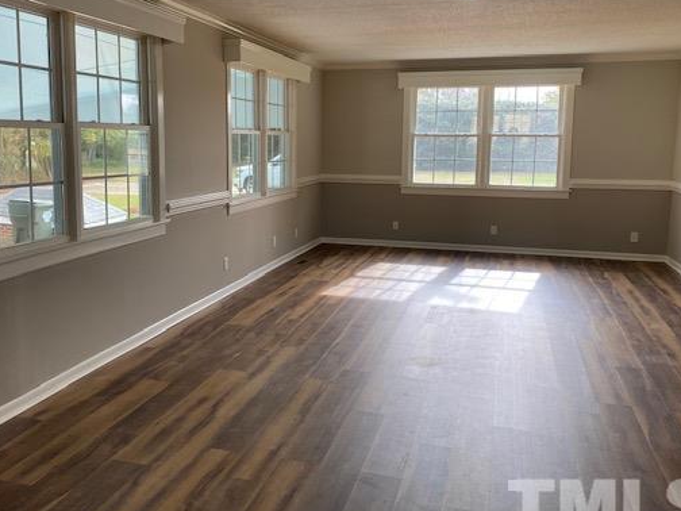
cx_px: 297
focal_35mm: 33
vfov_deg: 42.8
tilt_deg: -6.9
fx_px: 649
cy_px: 220
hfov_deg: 55.2
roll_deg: -0.4
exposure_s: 1/121
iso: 64
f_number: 1.8
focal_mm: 4.25
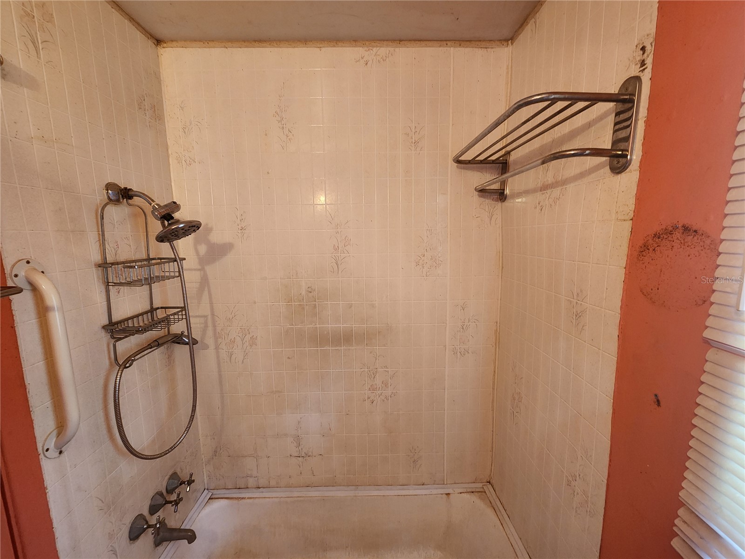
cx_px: 372
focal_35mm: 13
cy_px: 280
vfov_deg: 89.9
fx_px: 280
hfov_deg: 106.2
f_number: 2.2
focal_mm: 2.2
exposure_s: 1/30
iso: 320
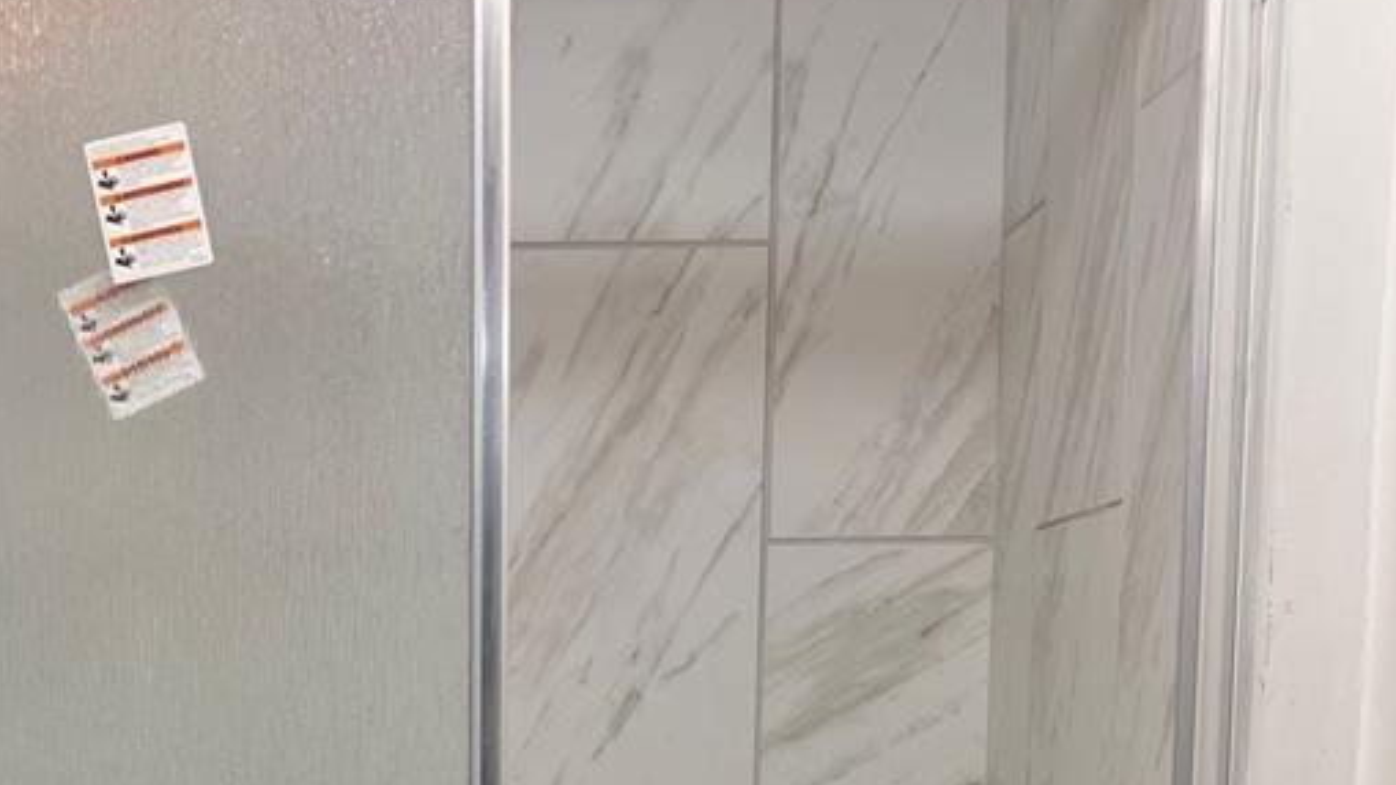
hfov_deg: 36.1
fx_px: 2109
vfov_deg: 19.5
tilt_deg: -8.6
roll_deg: +0.1
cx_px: 417
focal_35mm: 57
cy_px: 1013
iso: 64
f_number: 1.5
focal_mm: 5.7
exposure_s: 1/60
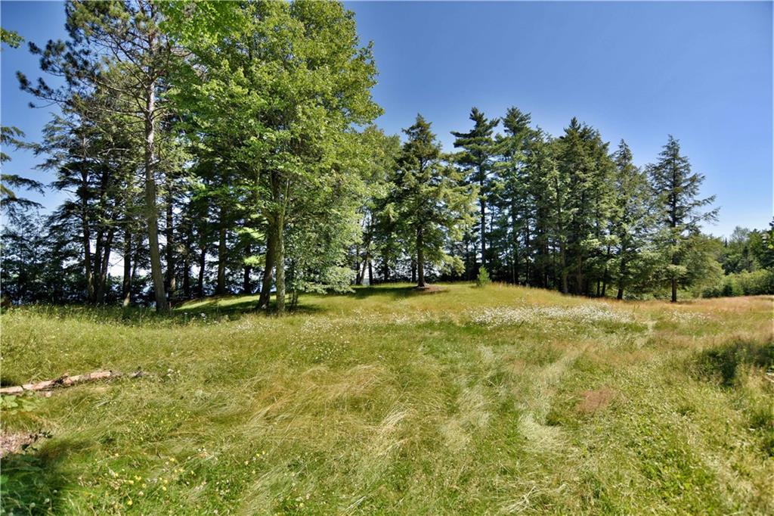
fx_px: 387
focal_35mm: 18
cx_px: 387
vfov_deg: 67.3
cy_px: 258
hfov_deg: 90.0
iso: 100
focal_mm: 12
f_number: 5.6
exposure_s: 1/320
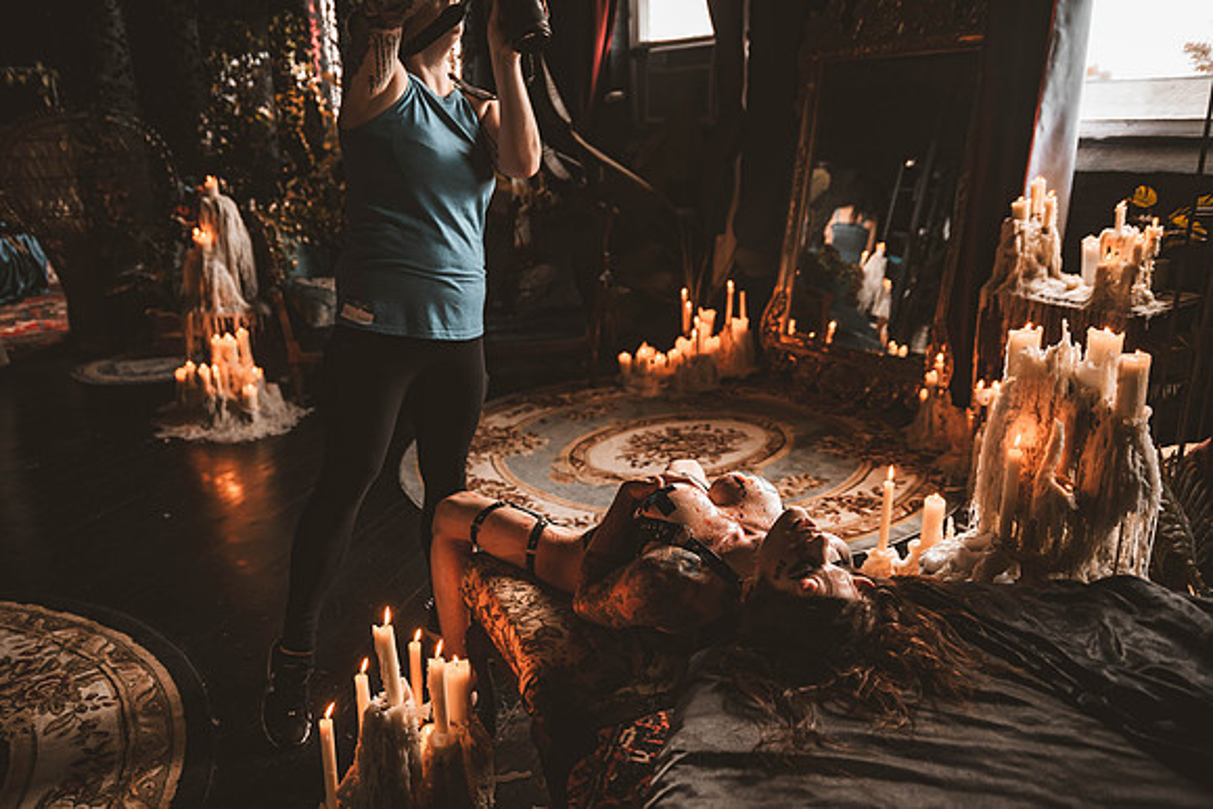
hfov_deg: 65.5
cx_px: 606
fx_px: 944
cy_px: 404
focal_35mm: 28
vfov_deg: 46.4
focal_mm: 28
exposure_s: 1/200
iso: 800
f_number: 2.8
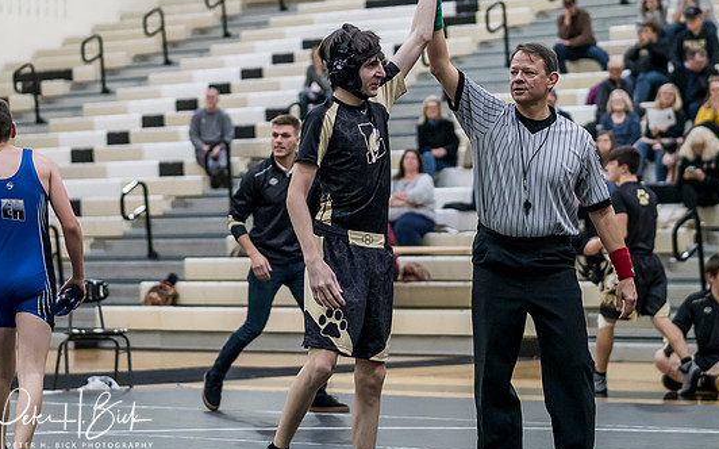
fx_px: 2703
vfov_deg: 9.5
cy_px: 152
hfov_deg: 15.2
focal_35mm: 138
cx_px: 360
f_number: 1.4
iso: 1250
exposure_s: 1/1250
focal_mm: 45
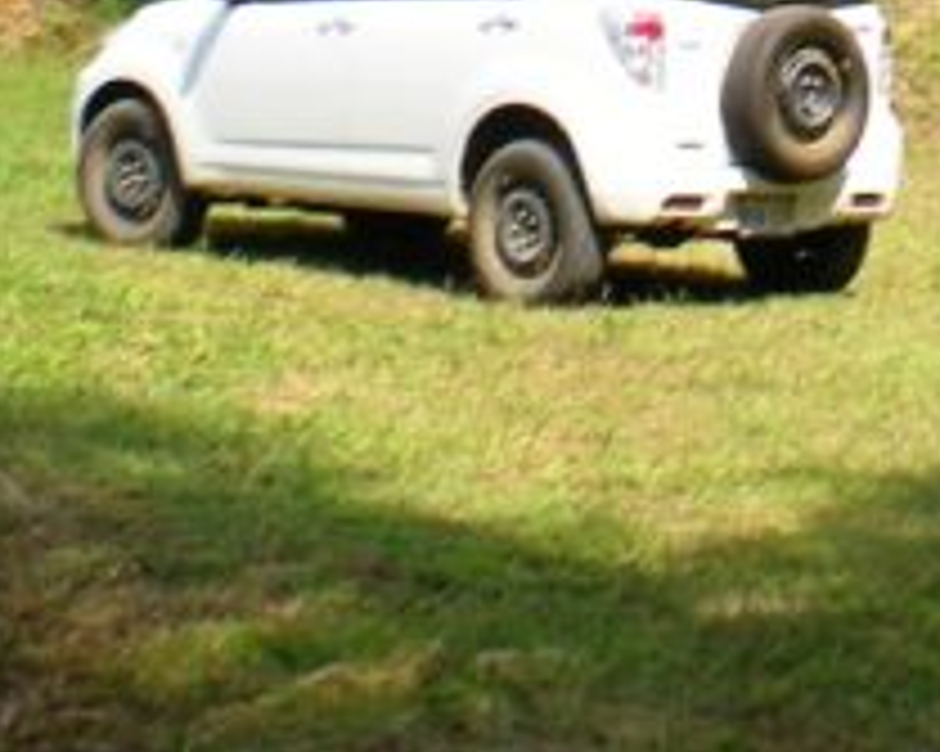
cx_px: 909
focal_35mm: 142
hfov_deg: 13.4
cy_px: -270
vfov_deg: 10.6
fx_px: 3949
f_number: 4.6
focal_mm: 6.3
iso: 64
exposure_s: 1/305
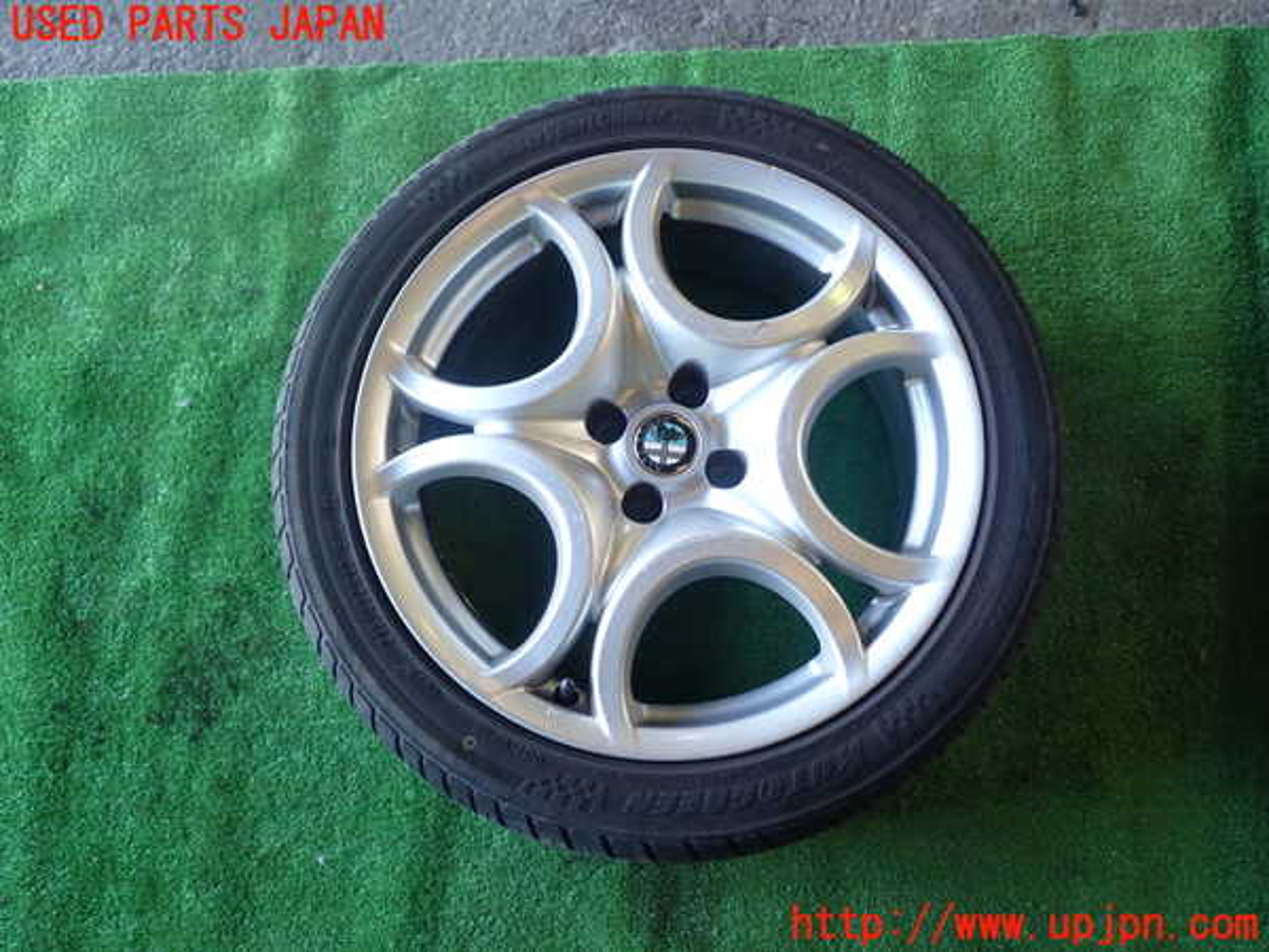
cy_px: 476
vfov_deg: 44.2
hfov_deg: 56.8
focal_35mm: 32
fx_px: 1173
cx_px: 634
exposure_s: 1/50
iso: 200
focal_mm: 5.79
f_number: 2.4
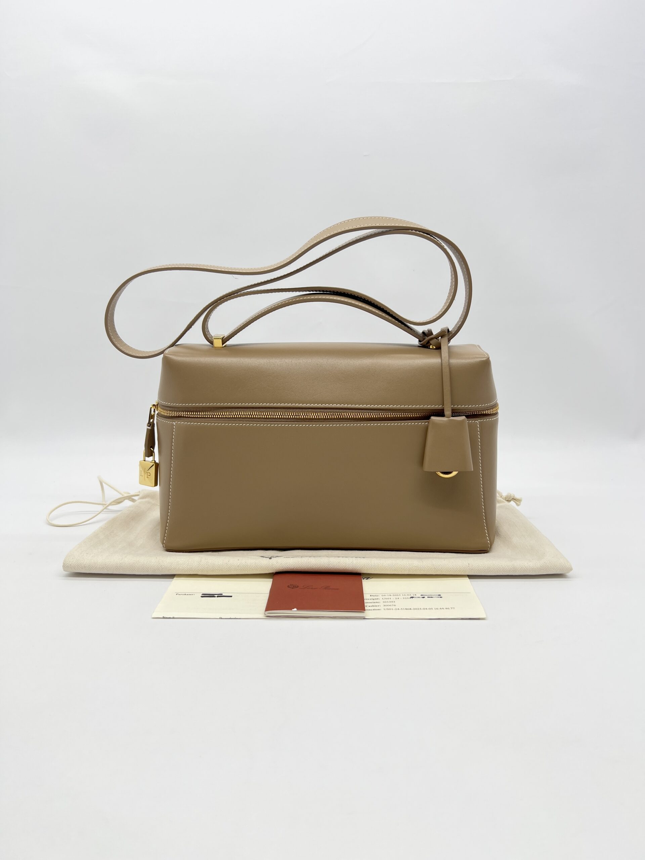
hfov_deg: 53.1
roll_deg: +0.1
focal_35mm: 26
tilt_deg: -11.4
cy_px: 430
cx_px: 322
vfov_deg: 67.3
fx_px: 646
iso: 40
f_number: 1.5
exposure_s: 1/156
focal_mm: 5.7
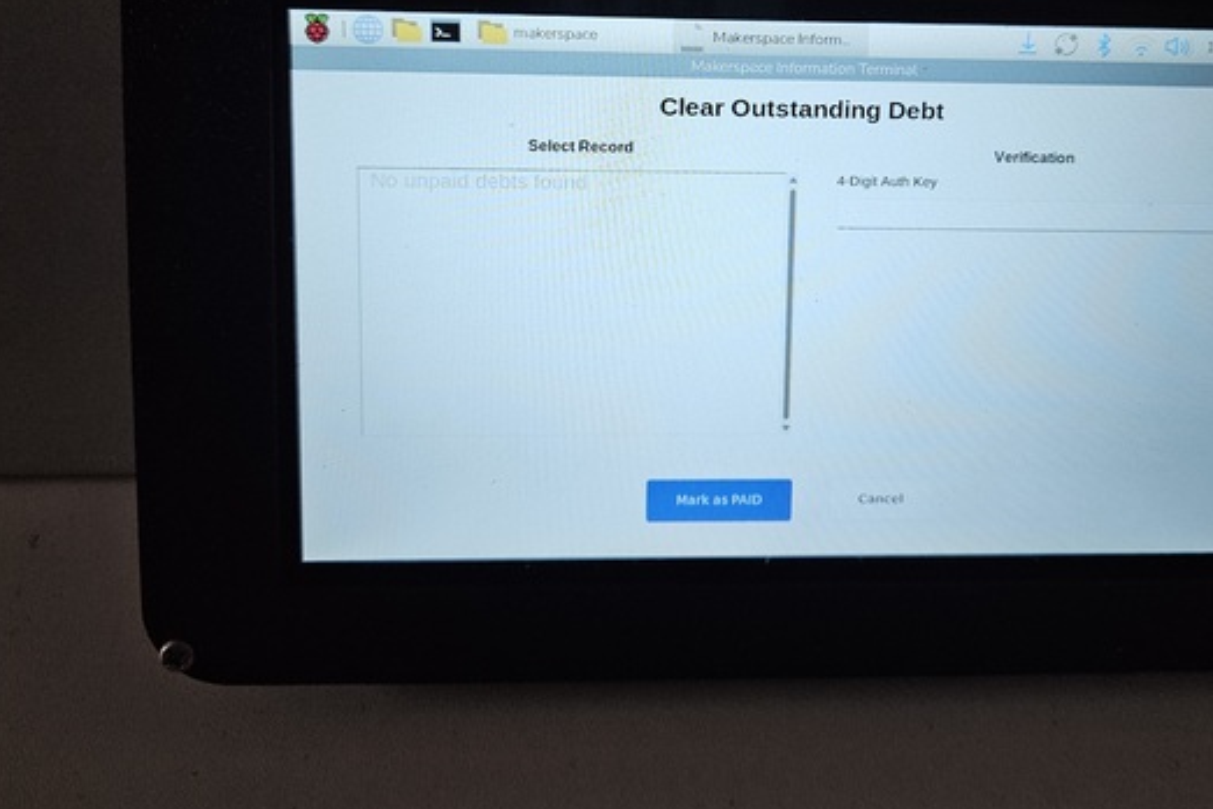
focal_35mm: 35
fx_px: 1179
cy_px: 171
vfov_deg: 36.7
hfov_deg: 54.2
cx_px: 709
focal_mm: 5.4
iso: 250
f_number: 1.8
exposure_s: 1/359
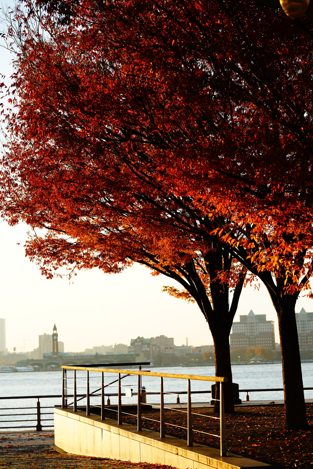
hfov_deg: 16.1
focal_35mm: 85
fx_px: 1108
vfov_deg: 23.9
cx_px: 156
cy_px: 234
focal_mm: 85
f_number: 4
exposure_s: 1/250
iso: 100
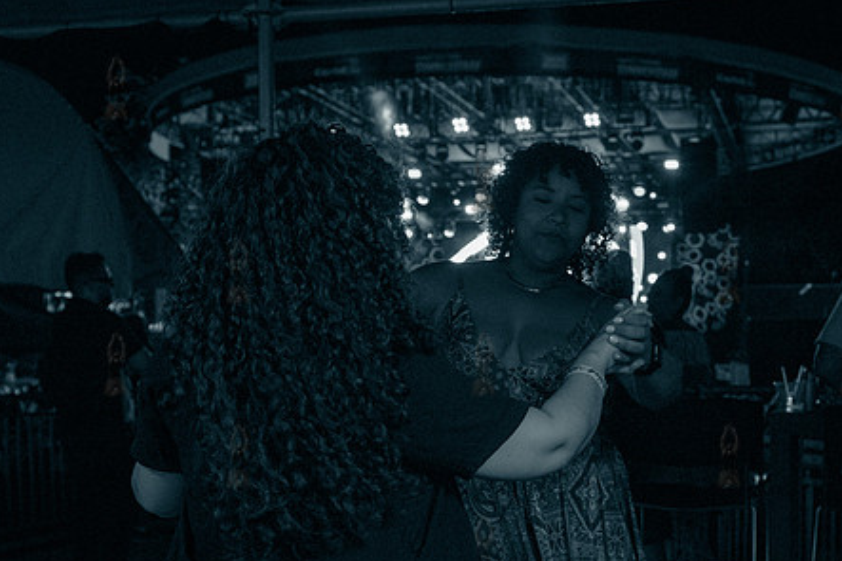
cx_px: 564
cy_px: 448
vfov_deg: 27.0
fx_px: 1146
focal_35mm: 49
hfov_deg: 39.9
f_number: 3.2
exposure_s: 1/250
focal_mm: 24
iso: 5000
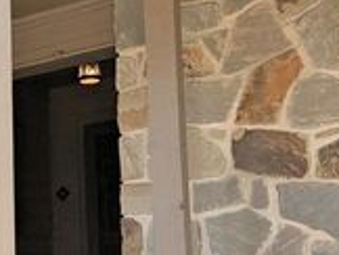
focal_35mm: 74
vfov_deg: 19.7
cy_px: 203
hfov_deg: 21.7
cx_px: -178
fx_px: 726
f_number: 1.85
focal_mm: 6.81
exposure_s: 1/1048
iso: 36
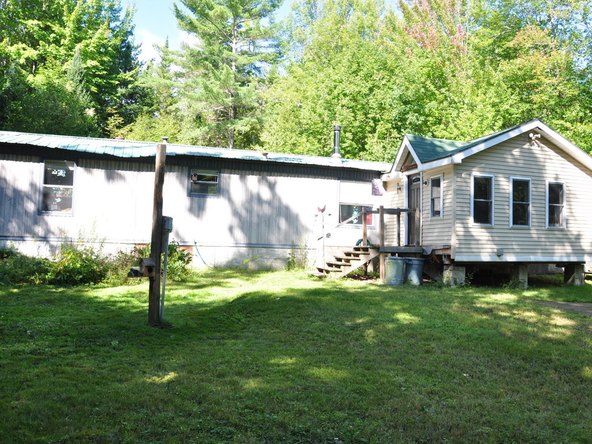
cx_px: 337
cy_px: 224
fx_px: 513
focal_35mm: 30
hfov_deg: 59.7
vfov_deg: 46.8
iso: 200
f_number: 9
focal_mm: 18
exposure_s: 1/100
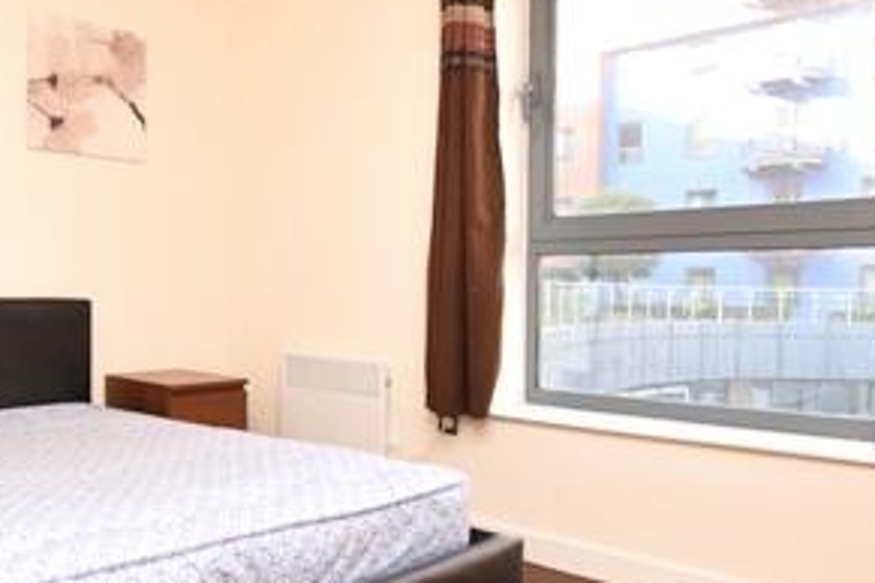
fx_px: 802
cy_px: 308
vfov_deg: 40.0
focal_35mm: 33
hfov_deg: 55.1
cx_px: 244
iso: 800
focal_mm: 10
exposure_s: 1/125
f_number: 5.6
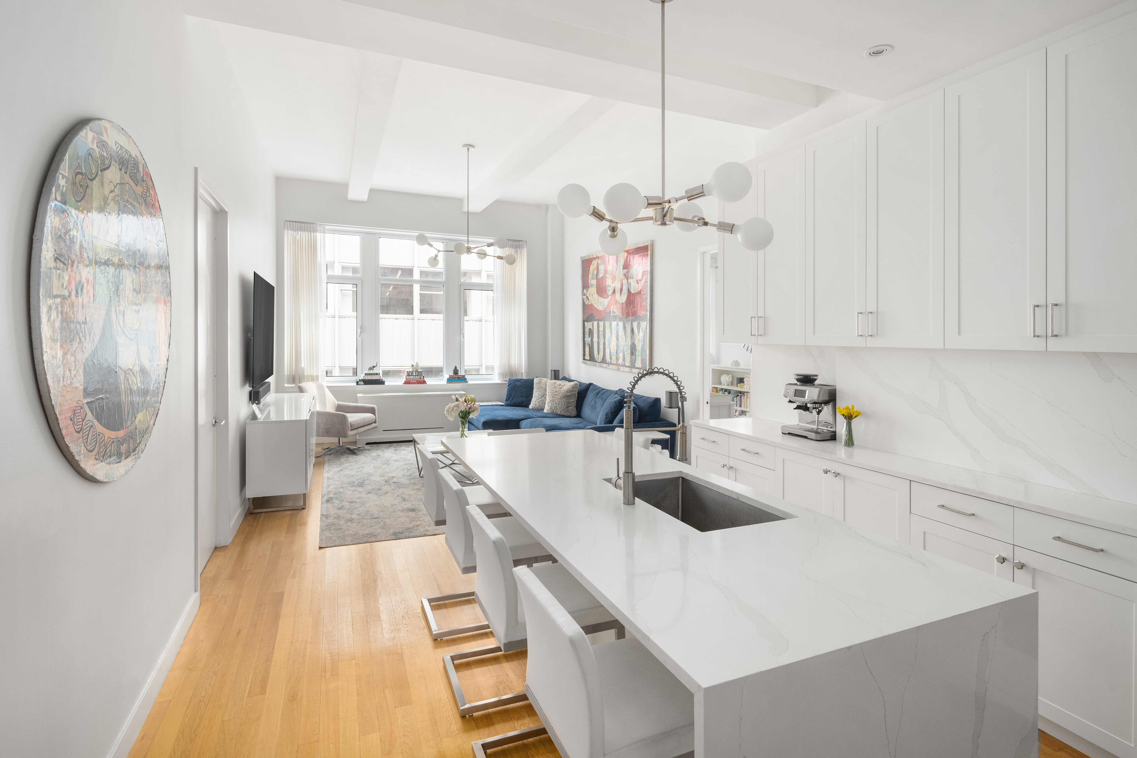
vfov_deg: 70.4
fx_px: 537
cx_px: 568
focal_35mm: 17
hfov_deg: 93.3
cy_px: 379
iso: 1000
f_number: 11
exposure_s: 1/2.5
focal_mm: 17
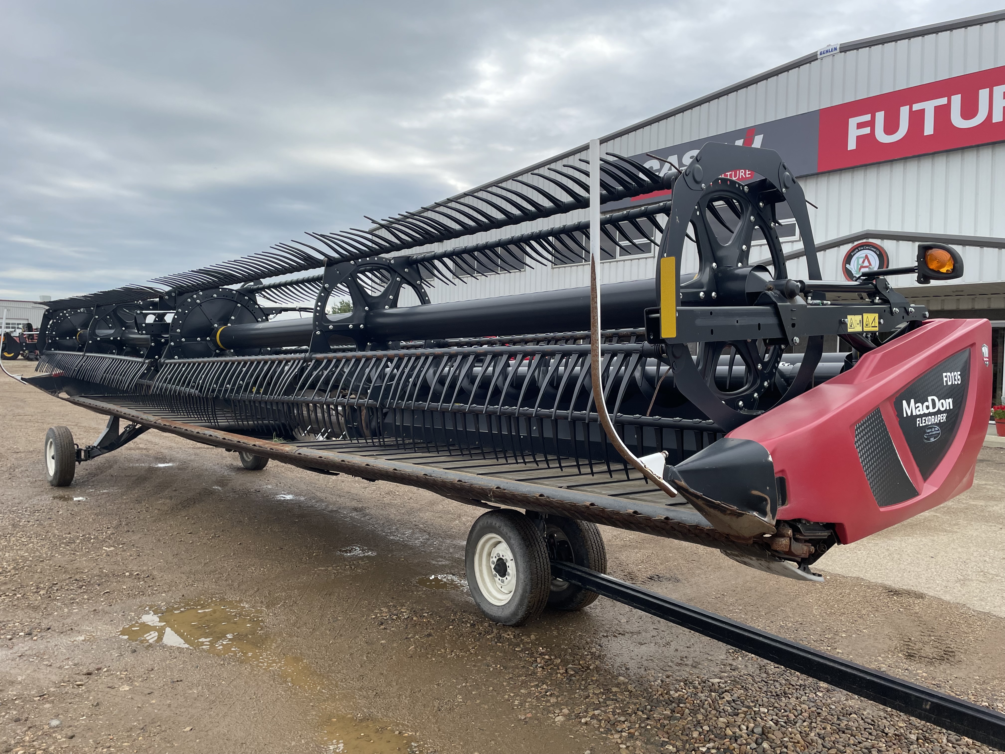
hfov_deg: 67.3
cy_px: 377
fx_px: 755
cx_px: 502
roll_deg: -1.1
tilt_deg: -1.3
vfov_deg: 53.1
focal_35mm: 26
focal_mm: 4.2
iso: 32
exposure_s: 1/1289
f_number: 1.6
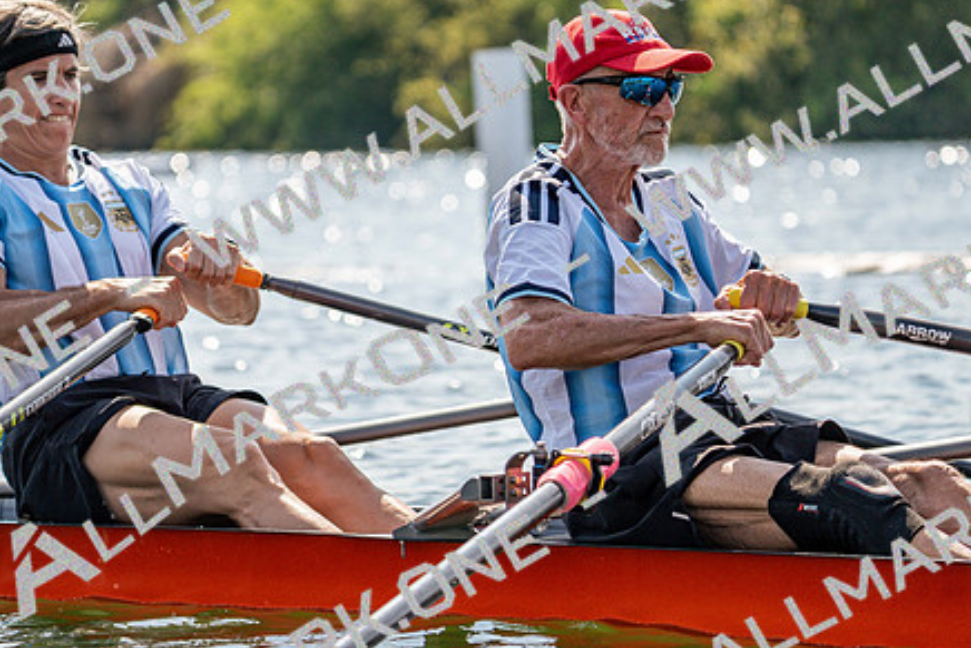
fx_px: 7177
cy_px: 275
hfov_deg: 7.7
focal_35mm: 266
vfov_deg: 5.2
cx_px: 463
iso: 250
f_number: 5.6
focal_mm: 200
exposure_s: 1/1600
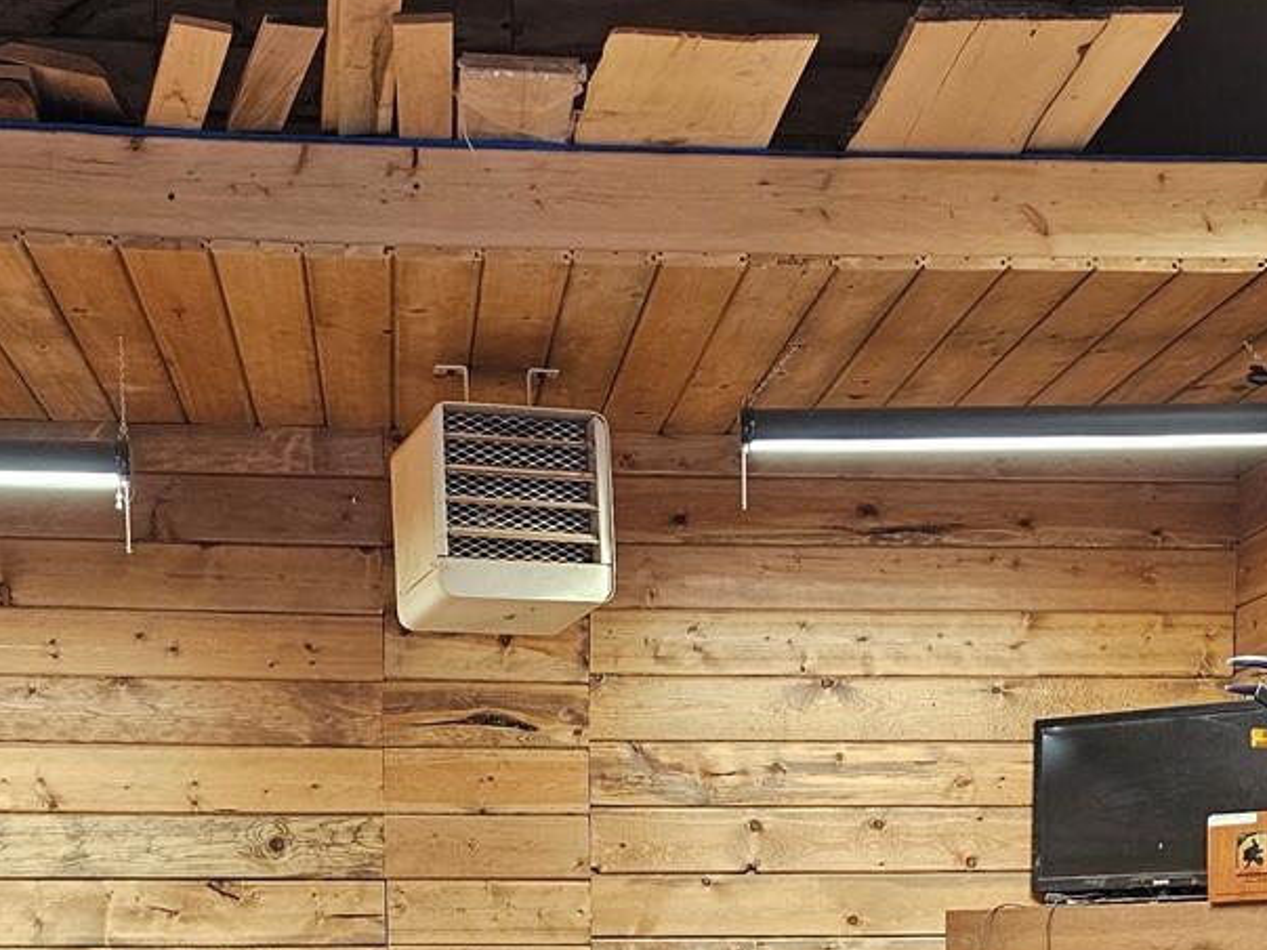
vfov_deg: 22.3
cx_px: 635
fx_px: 2232
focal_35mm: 61
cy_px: 1127
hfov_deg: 31.7
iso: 200
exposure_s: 1/120
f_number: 1.7
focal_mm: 6.3
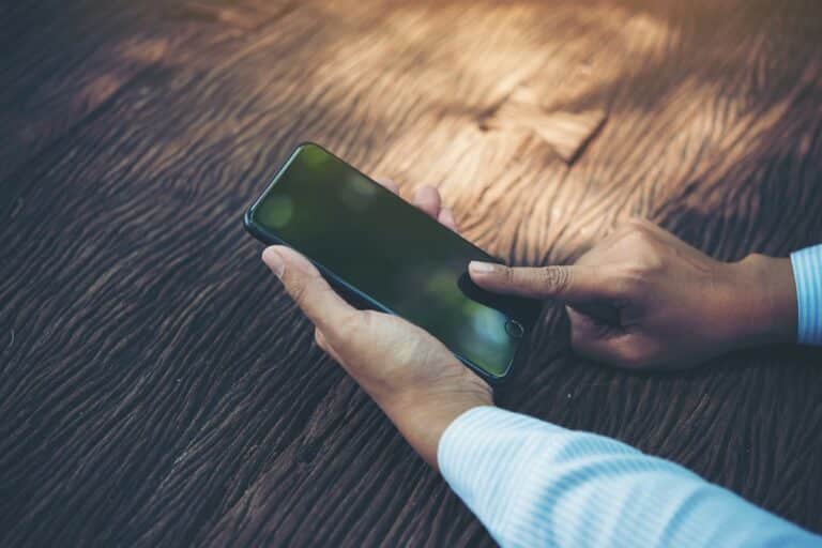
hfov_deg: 33.4
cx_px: 411
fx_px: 1370
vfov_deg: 22.6
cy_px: 274
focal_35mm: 60
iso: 250
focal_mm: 60
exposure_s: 1/100
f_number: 3
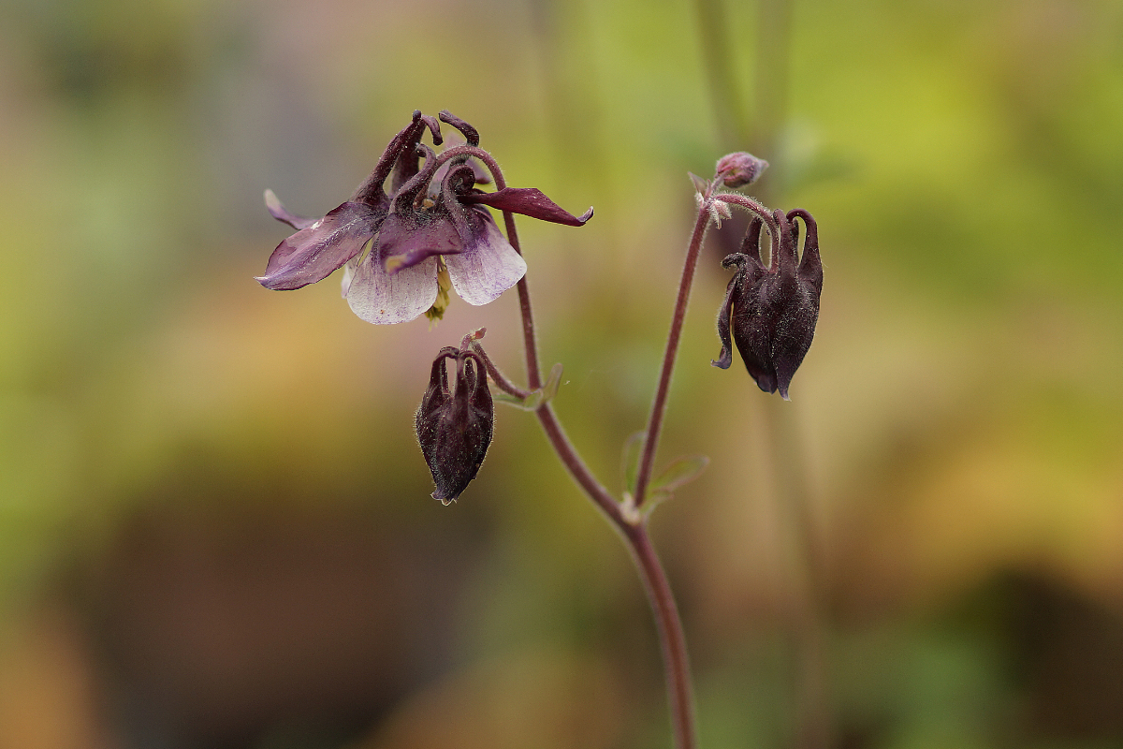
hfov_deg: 13.7
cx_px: 562
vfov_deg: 9.1
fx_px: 4679
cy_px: 374
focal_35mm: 150
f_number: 2.8
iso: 100
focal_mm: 100
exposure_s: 1/200
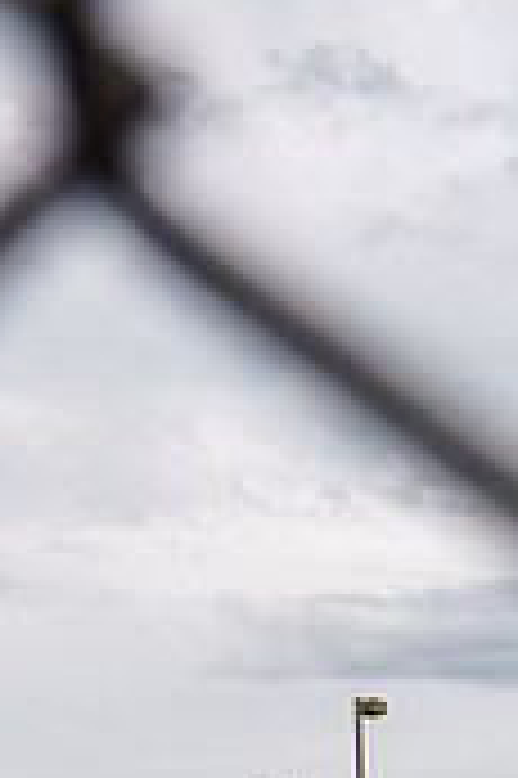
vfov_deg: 23.1
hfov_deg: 15.8
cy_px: 759
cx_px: 25
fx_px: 1838
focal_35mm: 85
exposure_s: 1/1250
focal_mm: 24
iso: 320
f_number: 5
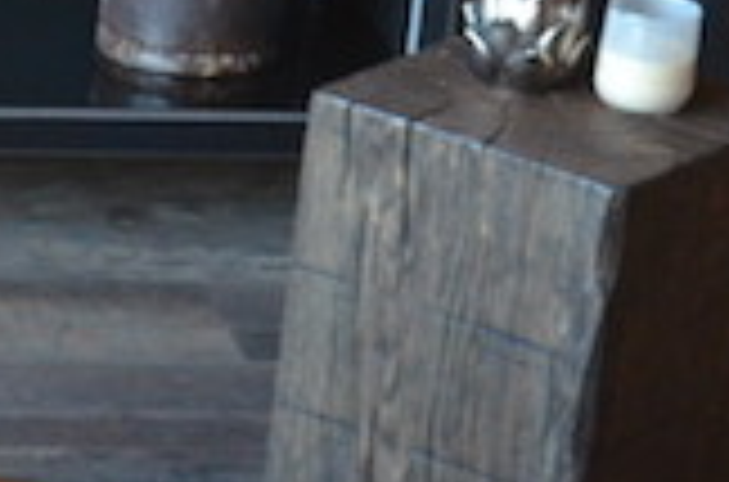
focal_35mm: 285
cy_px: 883
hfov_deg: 7.1
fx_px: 5754
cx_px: -526
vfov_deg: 4.7
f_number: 4.5
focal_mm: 30
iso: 900
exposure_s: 1/30
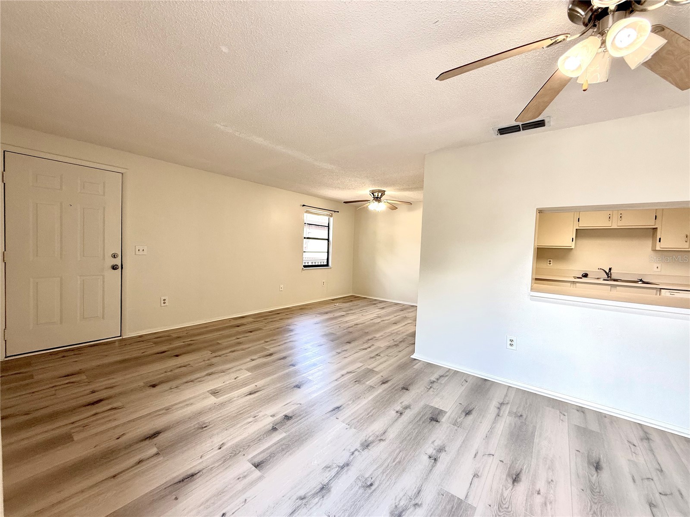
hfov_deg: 102.1
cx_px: 345
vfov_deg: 85.7
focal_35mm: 14
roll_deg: -2.7
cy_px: 258
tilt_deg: -2.3
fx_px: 279
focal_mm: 2.22
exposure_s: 1/120
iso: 80
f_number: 2.2
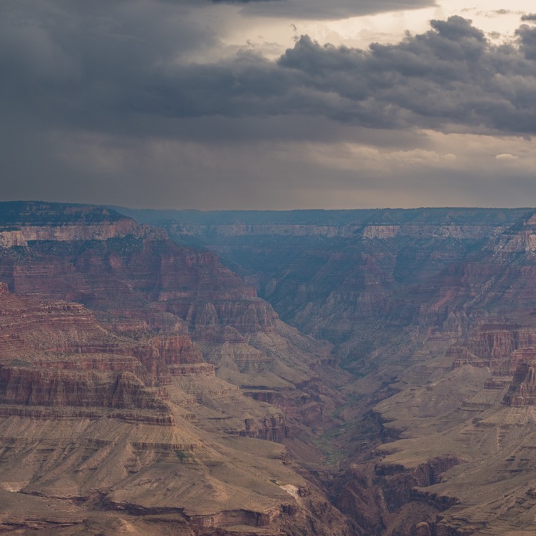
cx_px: 260
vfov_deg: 13.8
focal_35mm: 126
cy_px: 363
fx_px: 2207
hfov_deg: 13.8
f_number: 22
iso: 400
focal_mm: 90
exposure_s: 1/30
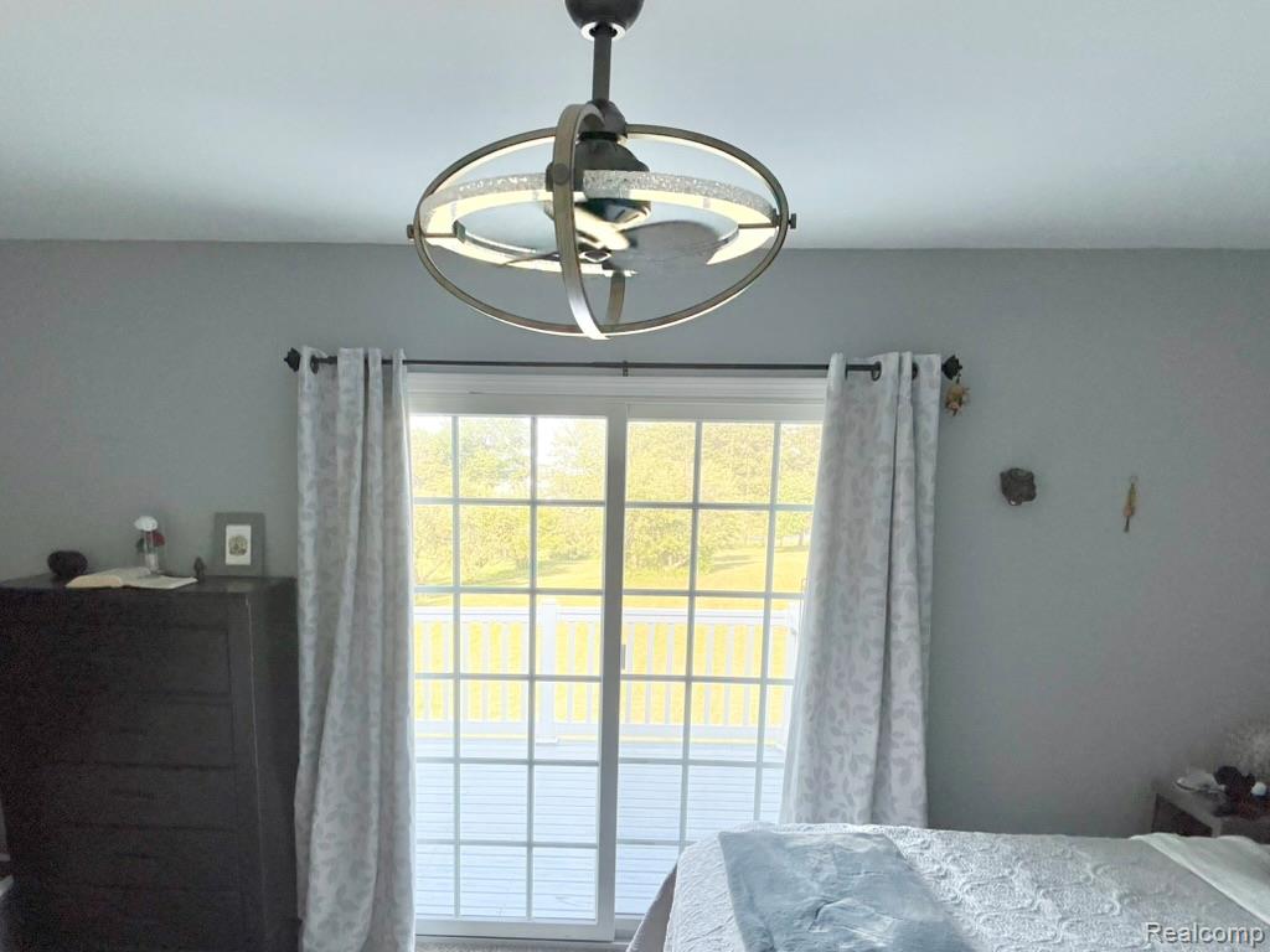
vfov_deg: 58.9
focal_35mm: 23
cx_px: 635
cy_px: 476
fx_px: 844
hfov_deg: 73.9
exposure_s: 1/122
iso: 64
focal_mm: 2.69
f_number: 1.9
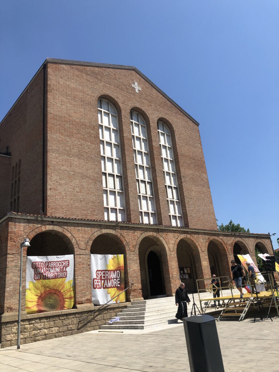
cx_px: 140
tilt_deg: +19.7
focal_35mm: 28
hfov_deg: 49.7
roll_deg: +5.5
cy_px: 186
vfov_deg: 63.4
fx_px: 301
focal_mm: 4
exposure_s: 1/2525
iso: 20
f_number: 1.8
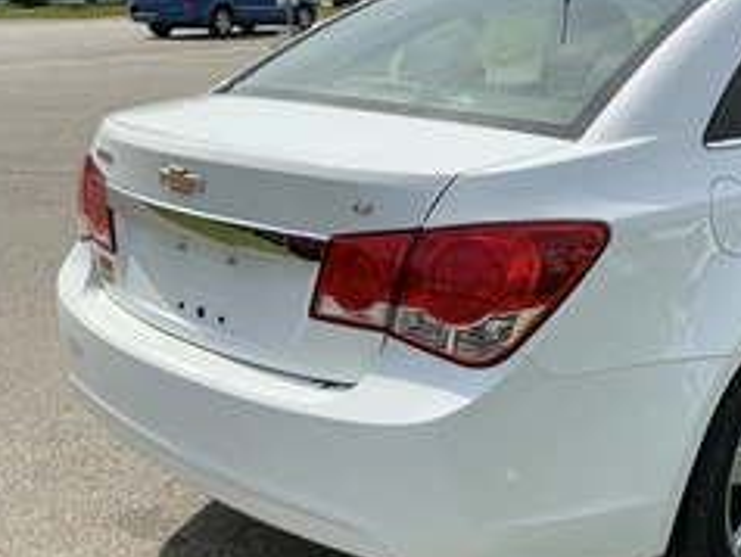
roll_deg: -1.2
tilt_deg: -14.1
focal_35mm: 47
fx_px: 1007
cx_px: 582
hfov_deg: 39.0
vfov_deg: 30.9
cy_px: 286
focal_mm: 3
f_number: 1.8
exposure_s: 1/2227
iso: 25
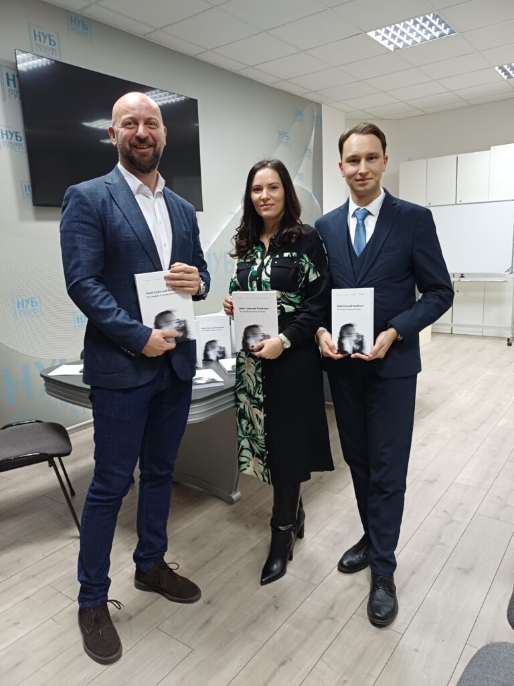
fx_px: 495
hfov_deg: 54.9
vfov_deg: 69.4
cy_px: 343
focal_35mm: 25
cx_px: 257
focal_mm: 4.65
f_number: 1.8
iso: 400
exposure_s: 1/33.3
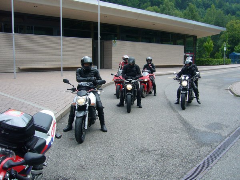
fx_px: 243
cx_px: 120
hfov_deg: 52.6
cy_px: 90
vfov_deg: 40.7
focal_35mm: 35
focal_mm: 5.8
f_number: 5.6
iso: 100
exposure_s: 1/250
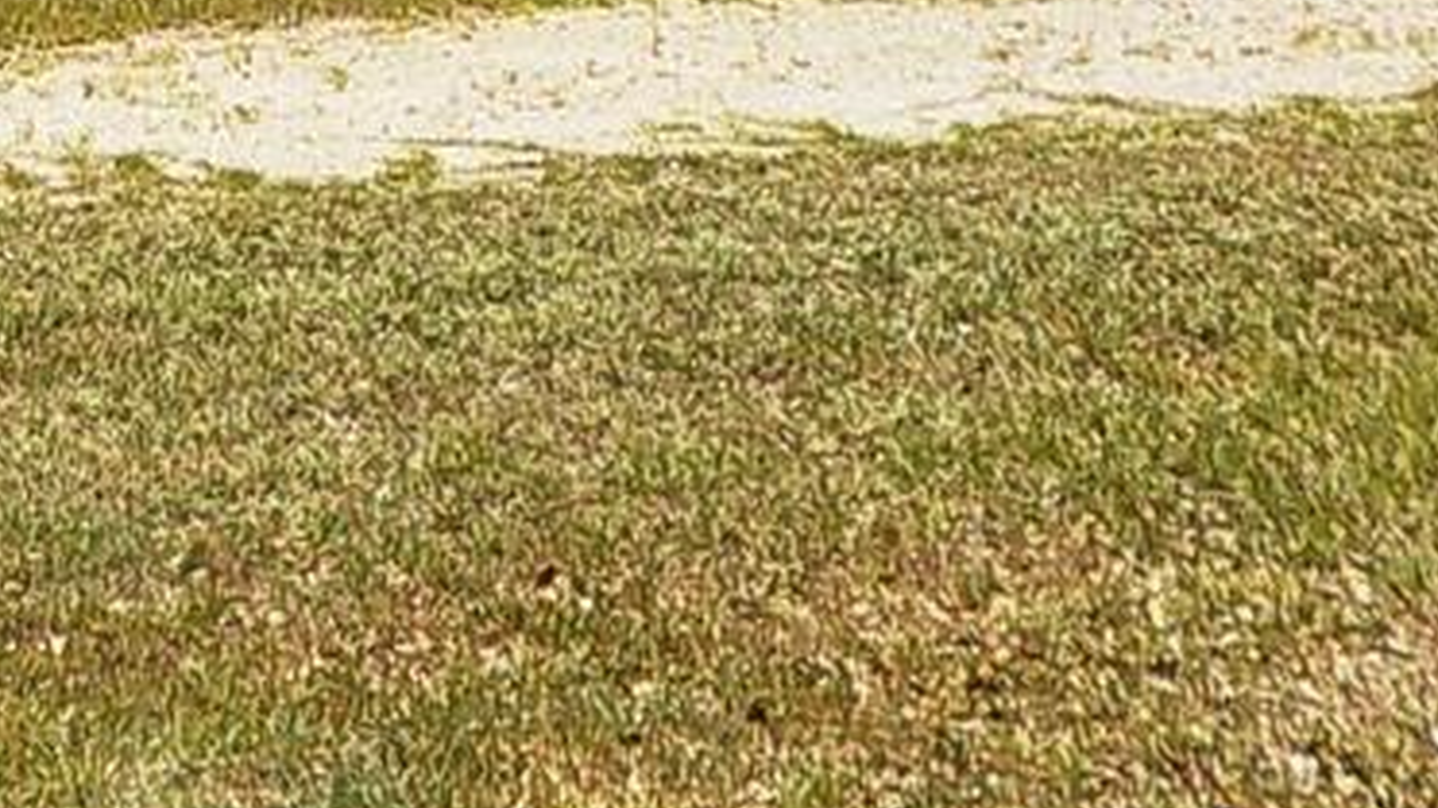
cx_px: 39
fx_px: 3431
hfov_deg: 22.8
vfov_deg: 12.7
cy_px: -433
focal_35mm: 90
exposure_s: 1/1250
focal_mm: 4.1
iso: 125
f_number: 3.3
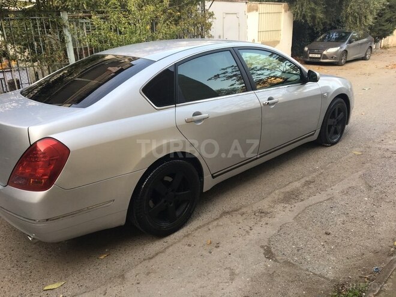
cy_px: 148
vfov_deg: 48.2
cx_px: 198
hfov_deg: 61.7
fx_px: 332
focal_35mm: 29
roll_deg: +1.3
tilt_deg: -19.2
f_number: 2.2
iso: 32
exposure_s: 1/100
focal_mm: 4.15
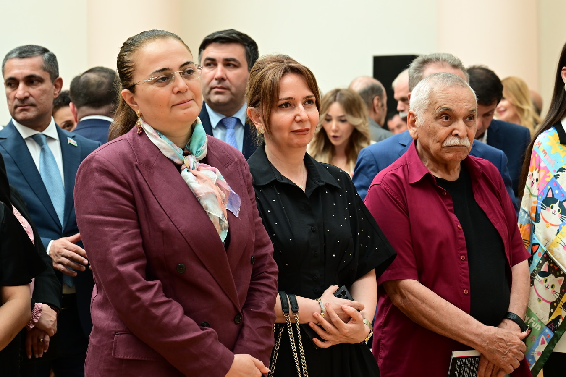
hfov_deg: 21.0
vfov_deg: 14.1
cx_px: 283
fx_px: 1525
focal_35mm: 97
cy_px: 188
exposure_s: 1/125
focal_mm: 65
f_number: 5
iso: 800
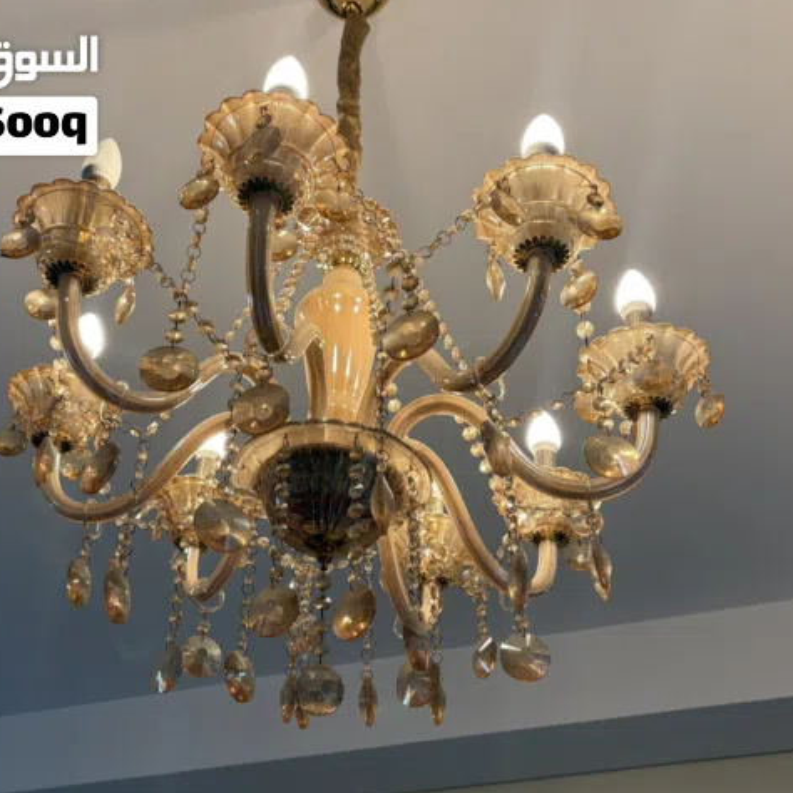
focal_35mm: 31
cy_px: 396
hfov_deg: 52.4
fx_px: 803
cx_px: 350
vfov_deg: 52.5
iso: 125
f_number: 1.6
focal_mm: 5.96
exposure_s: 1/114
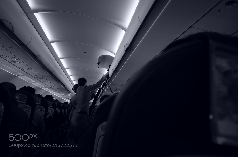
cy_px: 78
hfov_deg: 65.6
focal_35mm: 28
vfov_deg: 46.2
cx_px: 119
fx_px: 185
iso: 400
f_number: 4
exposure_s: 1/80
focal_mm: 18.3
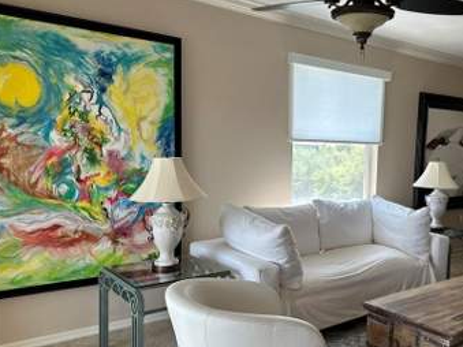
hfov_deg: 52.6
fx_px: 455
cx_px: 320
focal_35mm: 34
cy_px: 199
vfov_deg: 41.7
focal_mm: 6.86
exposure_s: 1/121
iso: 125
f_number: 1.78
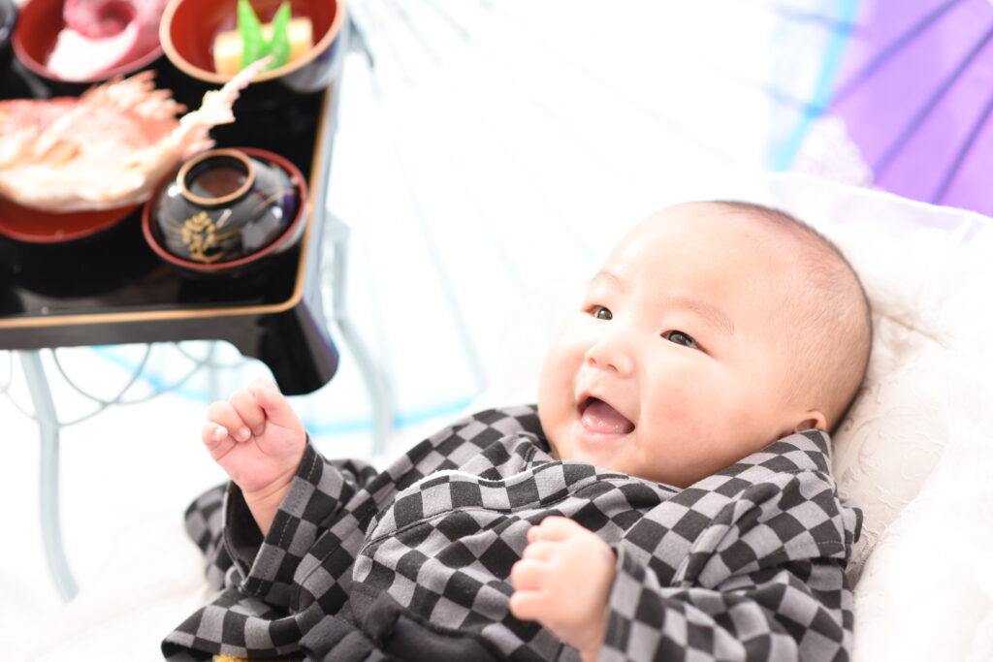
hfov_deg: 23.9
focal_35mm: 85
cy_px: 331
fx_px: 2345
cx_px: 496
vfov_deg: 16.1
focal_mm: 85
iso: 160
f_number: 3.2
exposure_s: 1/160
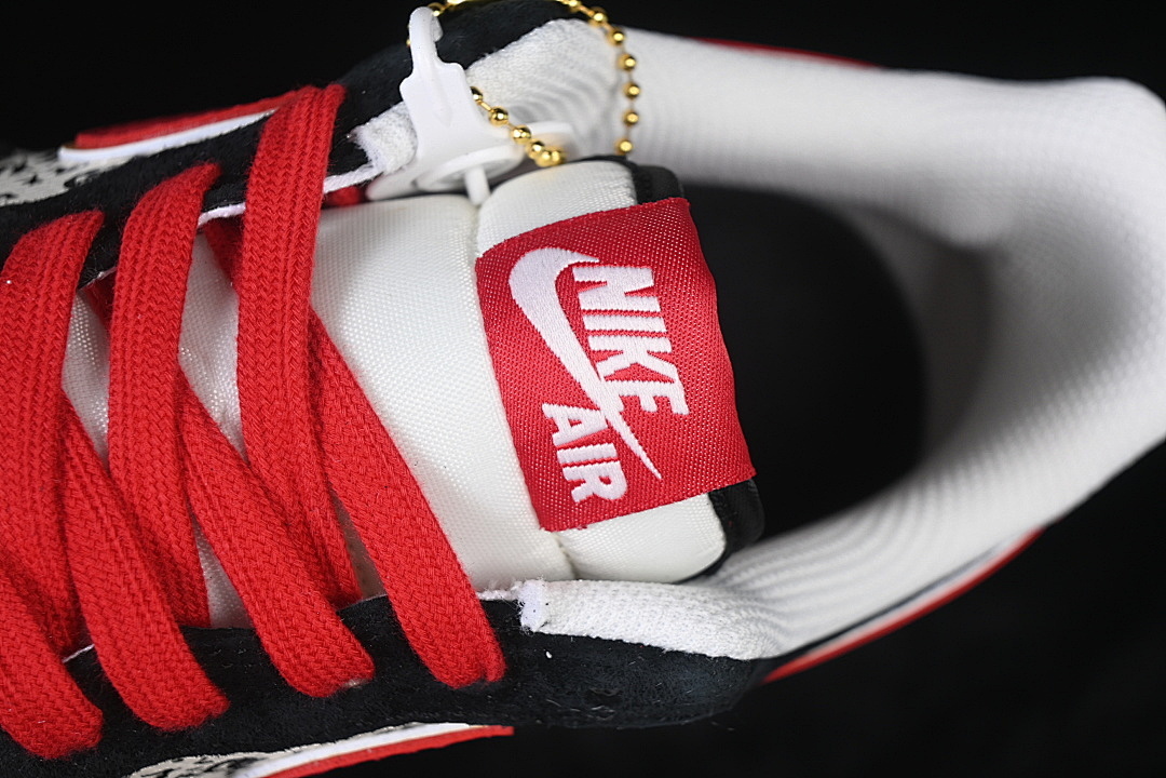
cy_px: 389
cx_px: 583
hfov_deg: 27.0
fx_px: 2429
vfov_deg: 18.2
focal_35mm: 75
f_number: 6.3
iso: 160
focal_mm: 50
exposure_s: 1/60
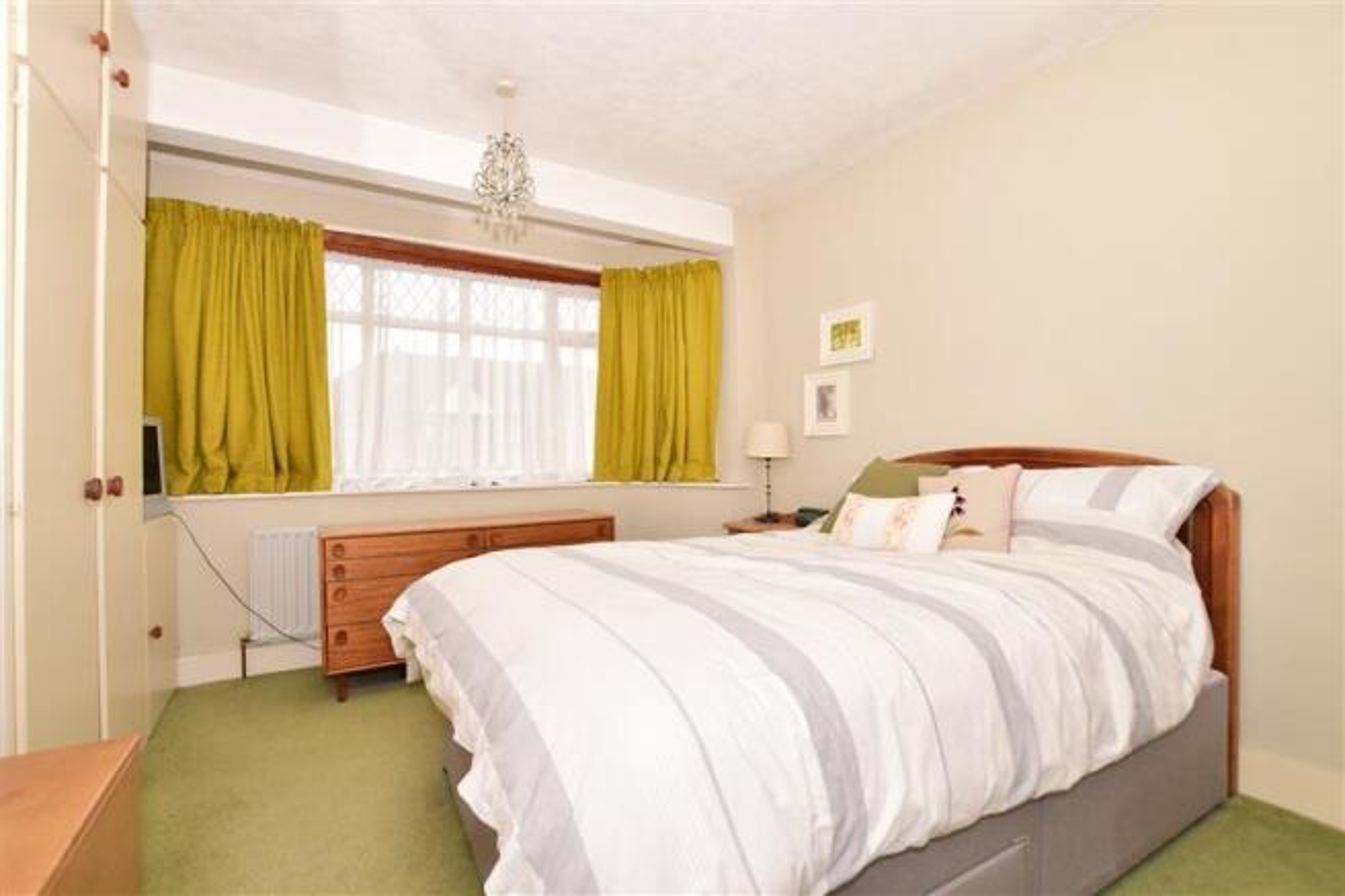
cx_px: 672
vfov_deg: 77.3
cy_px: 448
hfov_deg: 100.4
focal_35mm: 15
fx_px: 560
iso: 200
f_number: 7.1
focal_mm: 10
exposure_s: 1/125
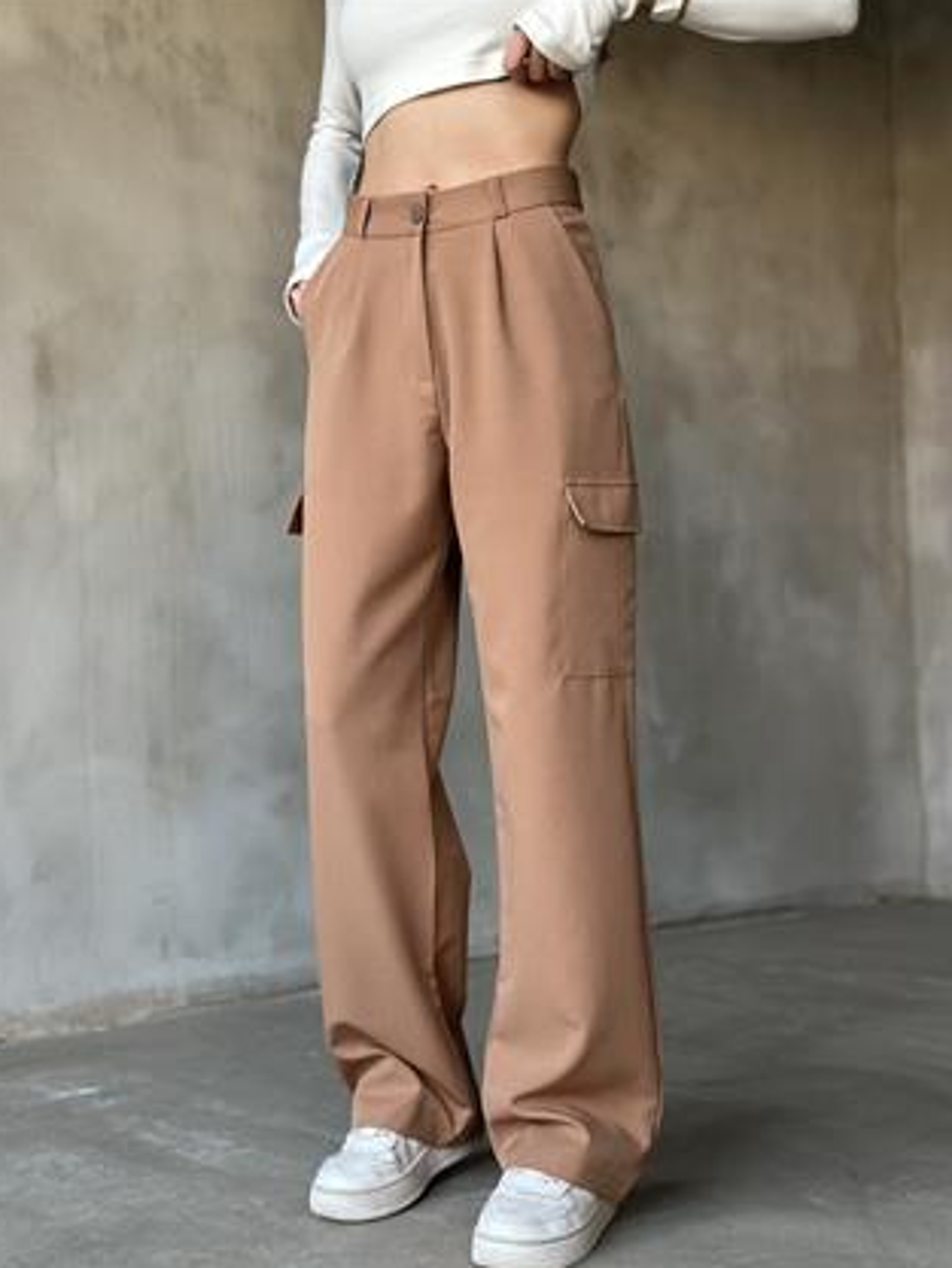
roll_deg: +0.4
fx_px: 1796
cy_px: 632
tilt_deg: +1.1
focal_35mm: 49
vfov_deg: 38.9
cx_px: 468
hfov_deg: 29.7
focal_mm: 6.86
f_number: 1.78
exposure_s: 1/60
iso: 200
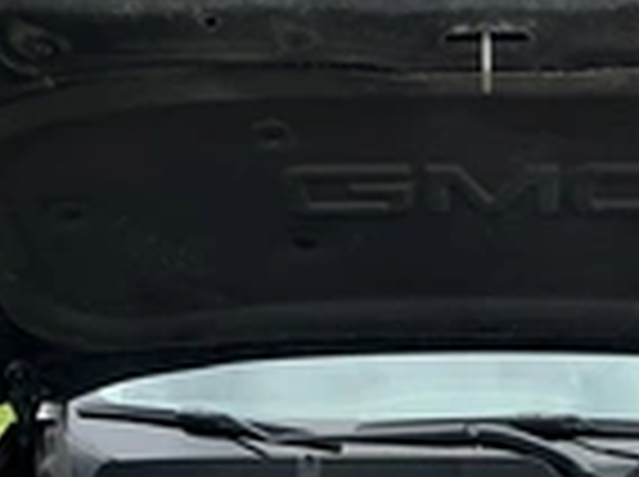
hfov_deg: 24.5
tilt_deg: -11.9
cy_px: 441
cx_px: 486
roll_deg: -2.7
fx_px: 1456
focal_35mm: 79
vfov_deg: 18.3
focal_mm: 3
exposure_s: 1/627
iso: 25
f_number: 1.8
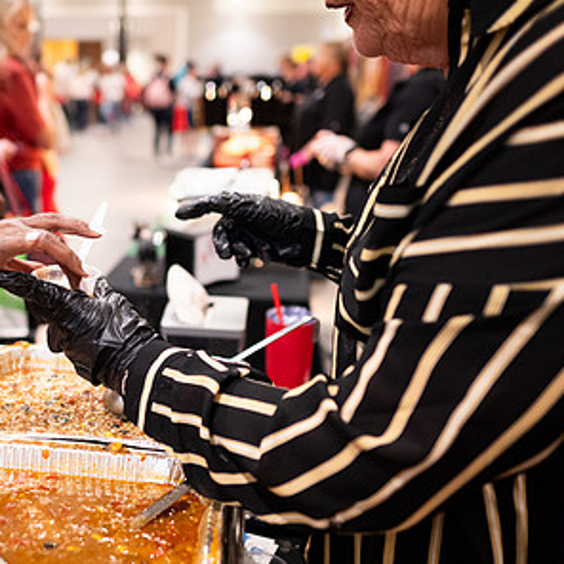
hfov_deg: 40.3
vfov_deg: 41.8
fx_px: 737
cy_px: 270
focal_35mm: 40
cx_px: 120
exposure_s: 1/200
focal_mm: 24
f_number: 1.8
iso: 1600
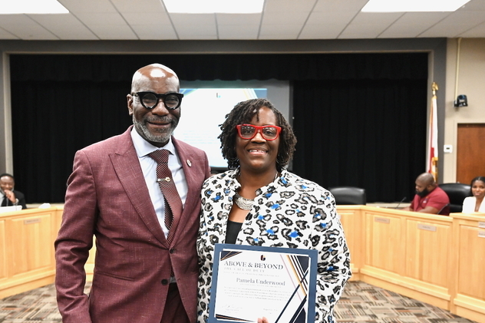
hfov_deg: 50.0
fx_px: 520
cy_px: 185
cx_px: 230
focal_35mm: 39
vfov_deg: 34.4
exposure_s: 1/250
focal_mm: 30.5
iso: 4000
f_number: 4
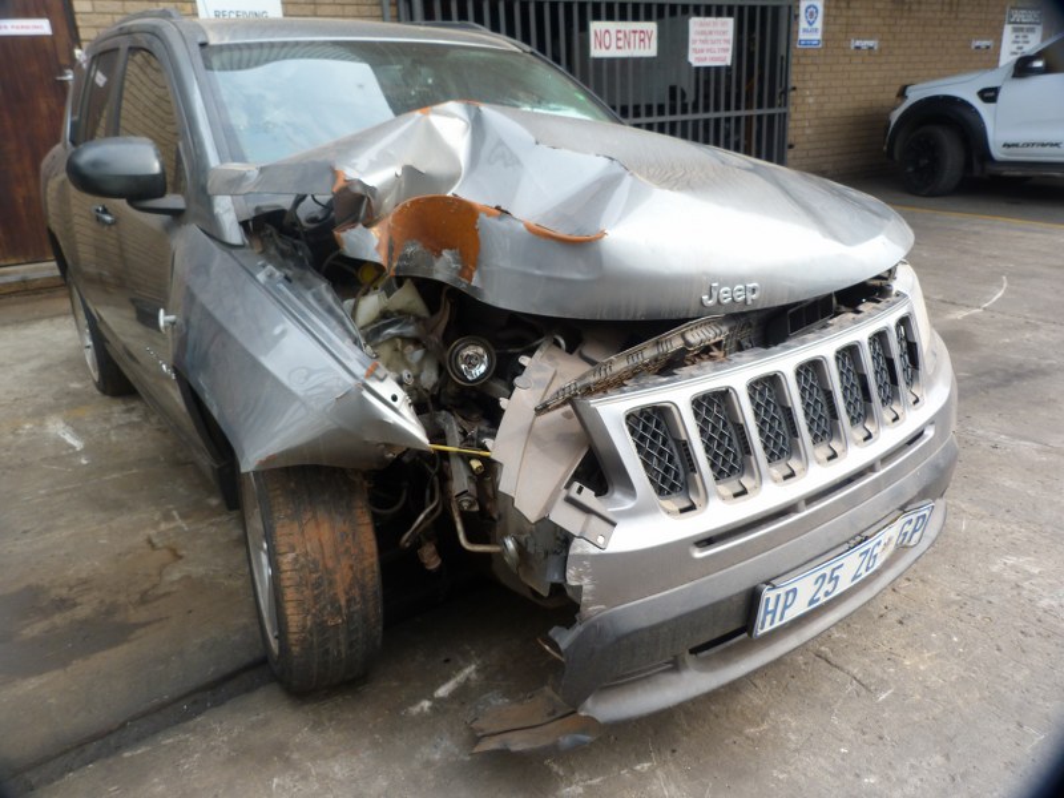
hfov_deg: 69.4
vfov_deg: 54.9
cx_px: 532
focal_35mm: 25
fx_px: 768
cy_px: 399
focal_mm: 4.5
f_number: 3.2
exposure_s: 1/125
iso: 80
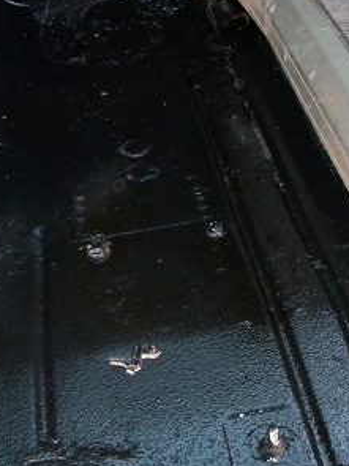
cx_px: 149
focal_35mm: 65
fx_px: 874
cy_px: 273
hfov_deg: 22.6
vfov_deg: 29.8
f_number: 3.5
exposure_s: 1/30
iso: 200
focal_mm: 6.2
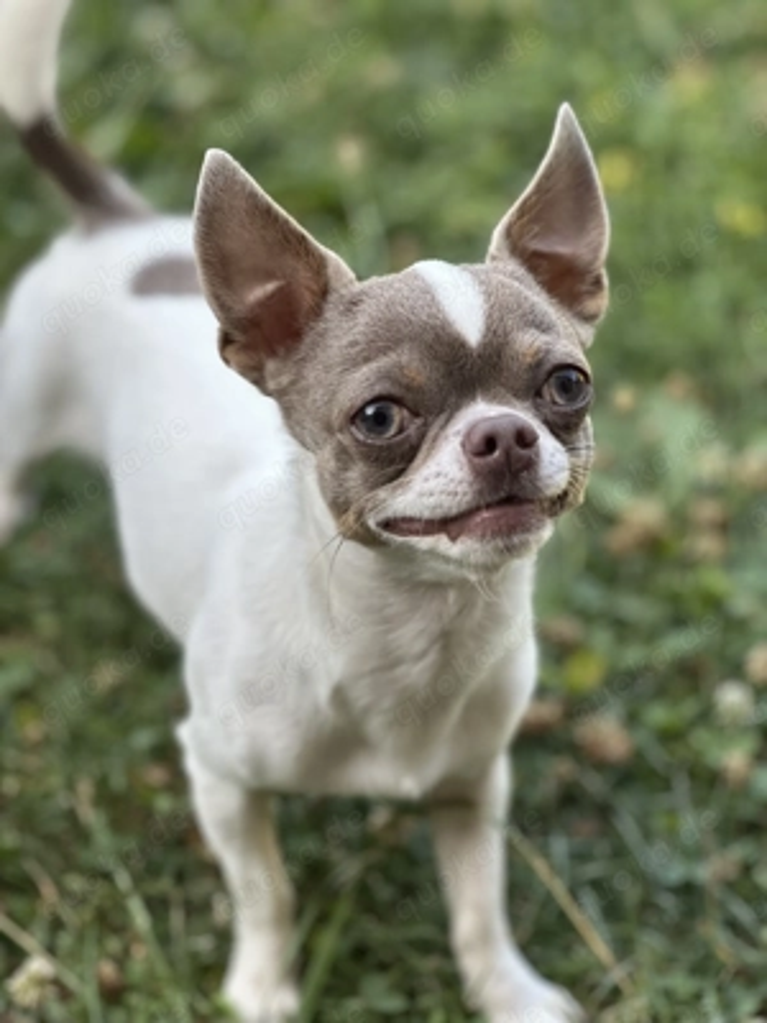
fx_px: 2275
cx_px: 384
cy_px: 512
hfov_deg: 19.1
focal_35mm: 77
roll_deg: -1.4
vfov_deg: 25.3
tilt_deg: -34.0
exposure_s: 1/121
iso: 64
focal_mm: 9
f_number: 2.8
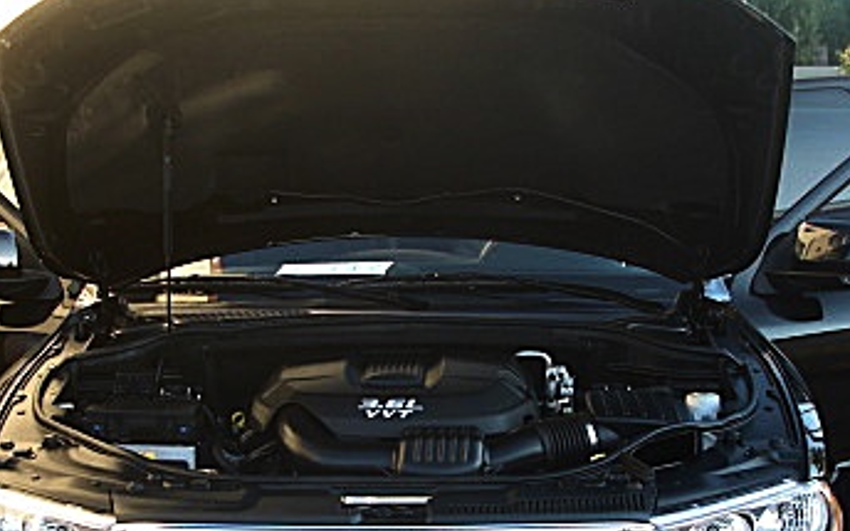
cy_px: 405
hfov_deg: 29.0
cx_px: 400
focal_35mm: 71
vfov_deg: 18.2
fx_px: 1645
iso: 50
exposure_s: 1/80
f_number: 2.8
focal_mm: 6.3
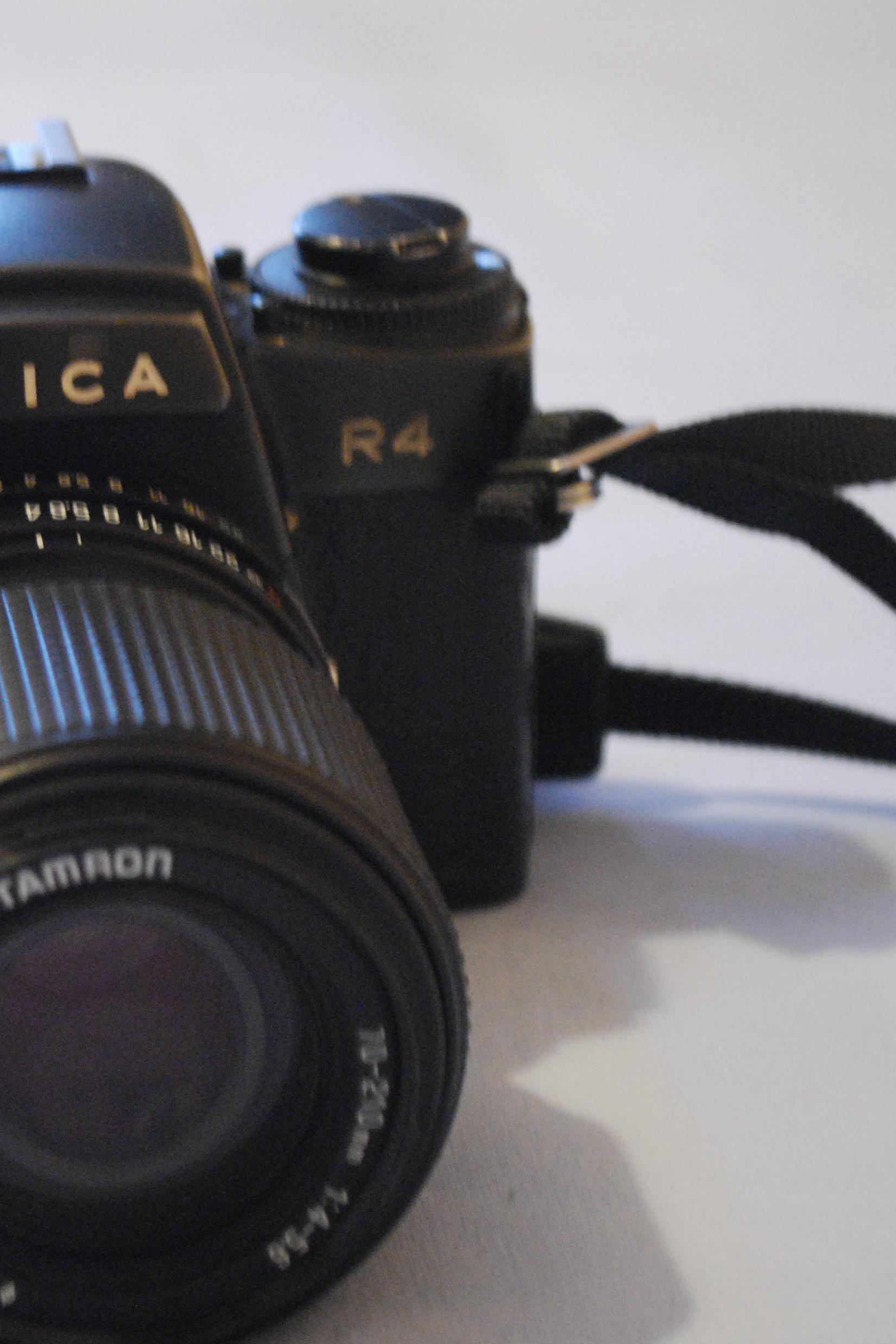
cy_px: 697
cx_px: -45
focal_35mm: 118
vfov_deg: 17.3
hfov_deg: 11.5
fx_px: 4404
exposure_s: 1/4
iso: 1600
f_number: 5.6
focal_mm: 50
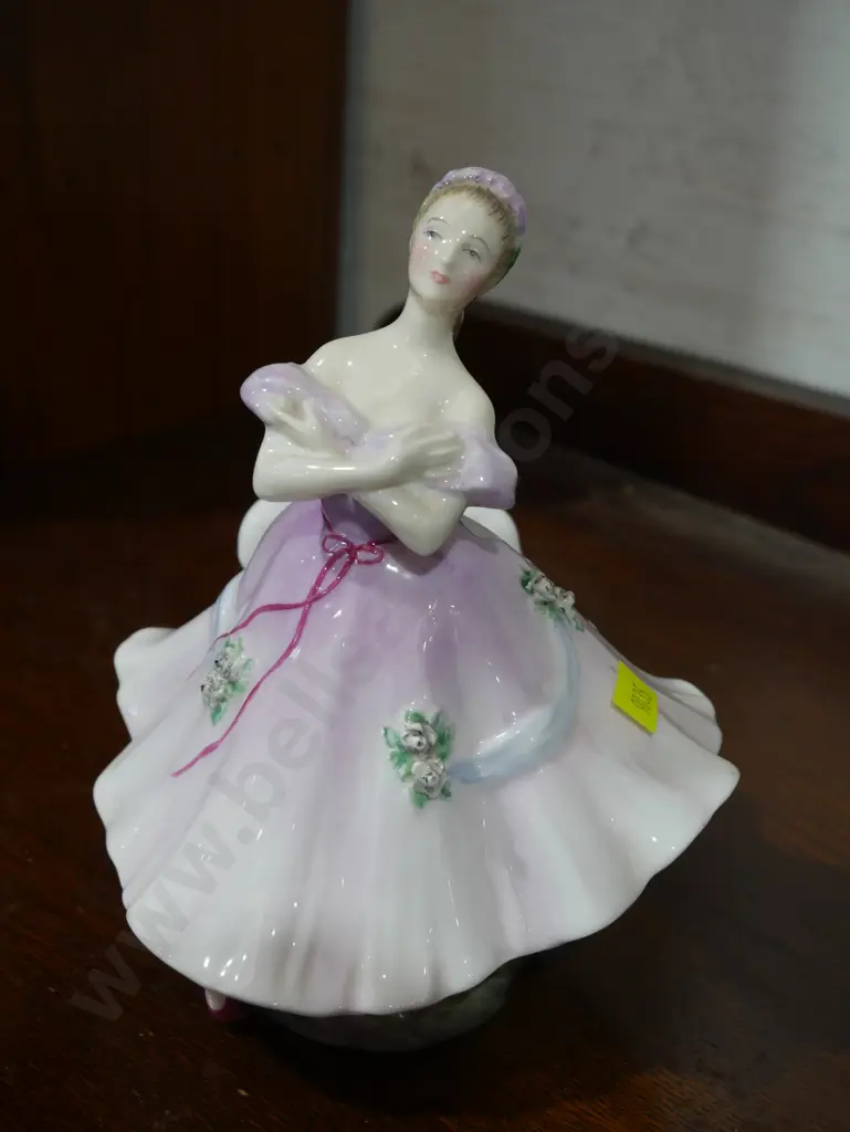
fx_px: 1636
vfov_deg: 38.2
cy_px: 566
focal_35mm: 50
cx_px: 425
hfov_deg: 29.1
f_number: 5.3
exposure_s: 1/60
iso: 320
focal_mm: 25
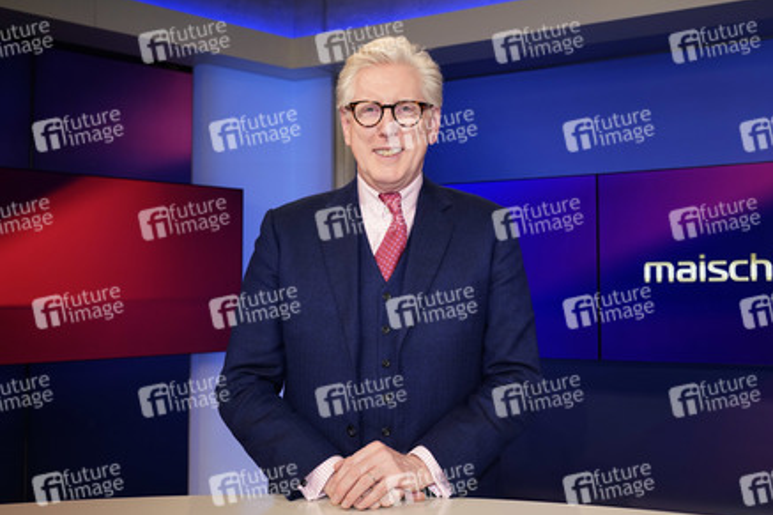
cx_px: 385
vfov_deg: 41.1
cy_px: 264
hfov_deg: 58.7
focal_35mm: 32
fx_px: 687
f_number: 5
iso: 2000
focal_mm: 31
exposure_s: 1/125
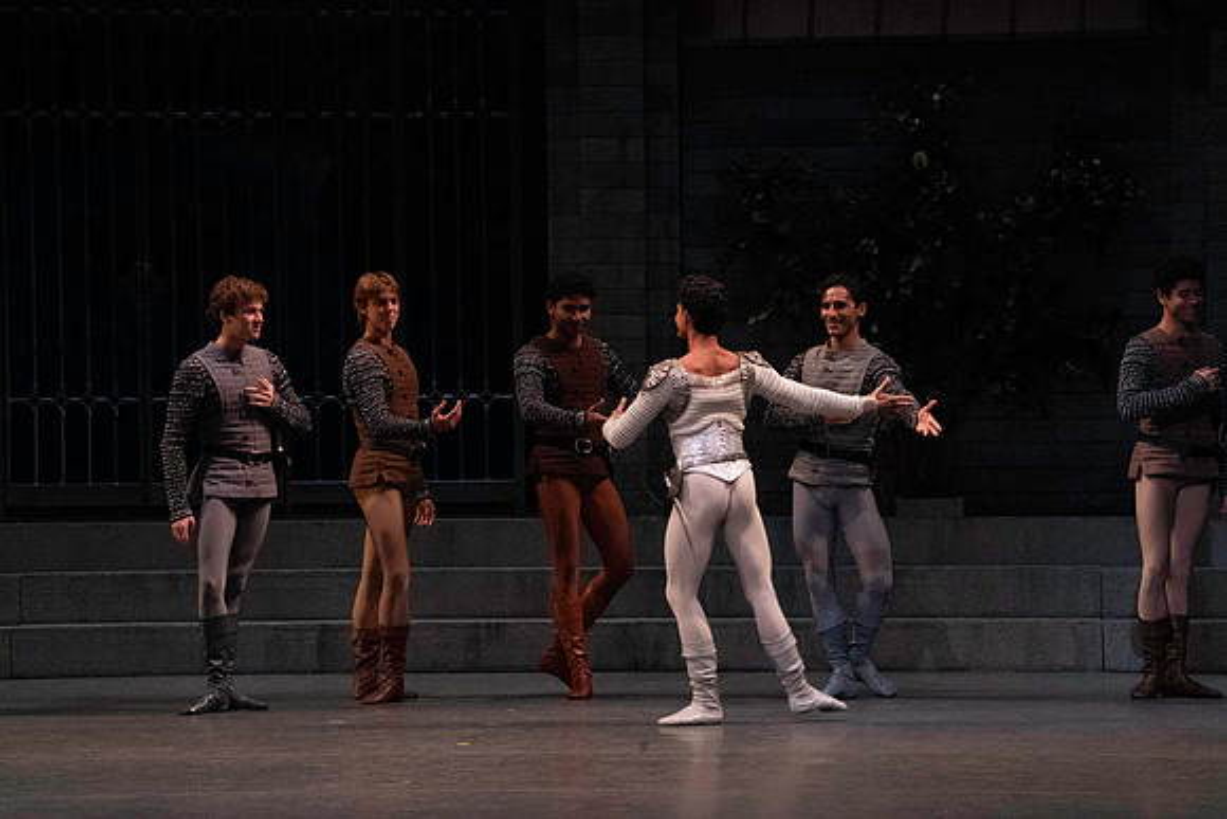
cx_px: 614
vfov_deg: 6.9
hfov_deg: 10.3
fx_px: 6818
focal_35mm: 200
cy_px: 410
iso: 16000
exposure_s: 1/400
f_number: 13
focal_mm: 200
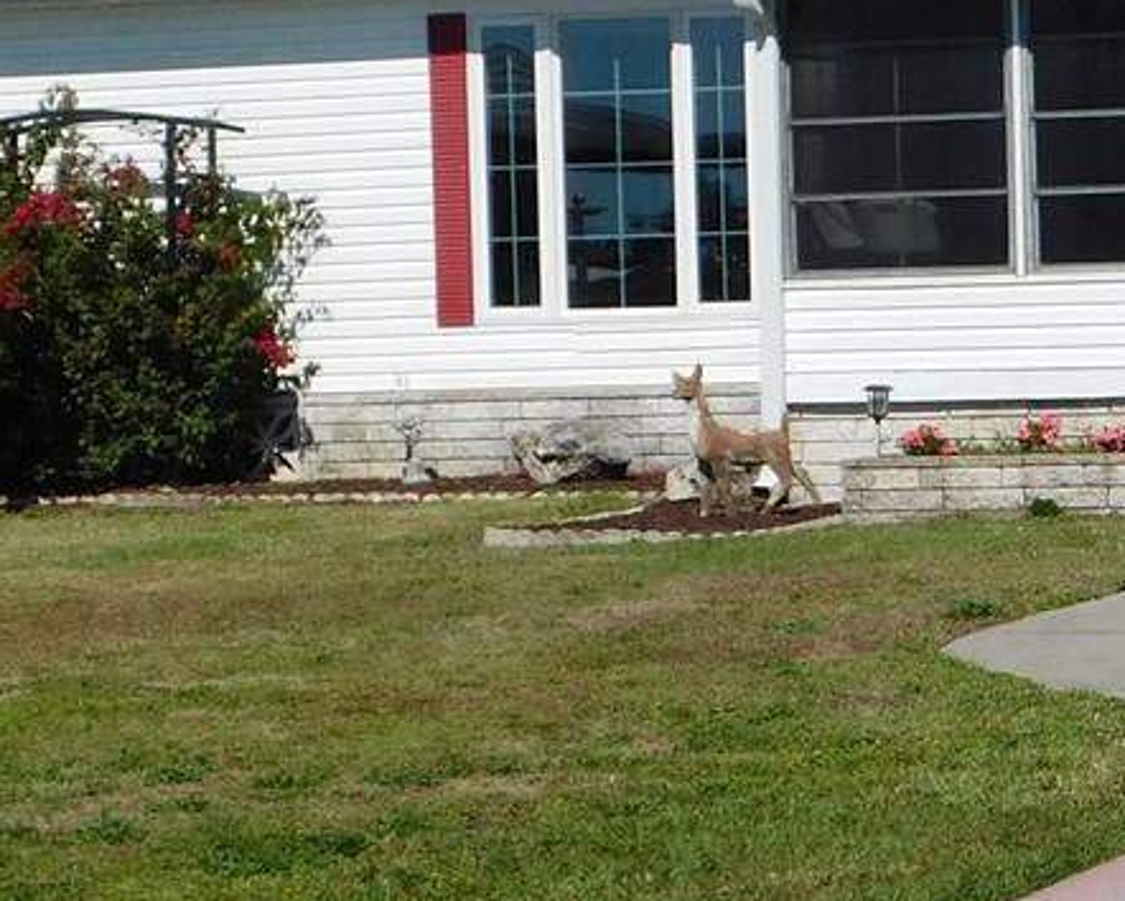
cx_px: 1423
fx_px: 5296
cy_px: 417
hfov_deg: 11.8
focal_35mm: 159
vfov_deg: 9.7
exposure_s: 1/640
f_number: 7.4
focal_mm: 8
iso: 125
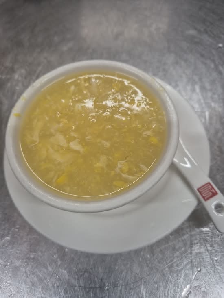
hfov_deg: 58.9
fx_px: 198
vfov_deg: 73.9
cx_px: 112
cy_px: 149
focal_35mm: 23
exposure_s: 1/100
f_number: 1.8
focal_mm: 5.4
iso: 80
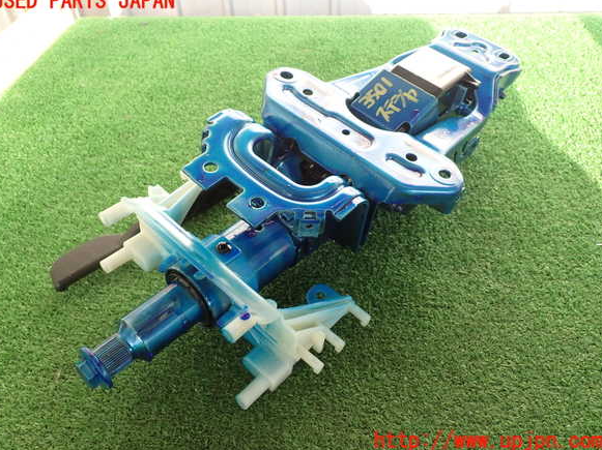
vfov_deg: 45.4
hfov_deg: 58.4
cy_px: 221
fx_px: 539
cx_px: 297
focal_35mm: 31
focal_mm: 5.4
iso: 100
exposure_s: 1/100
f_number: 3.2
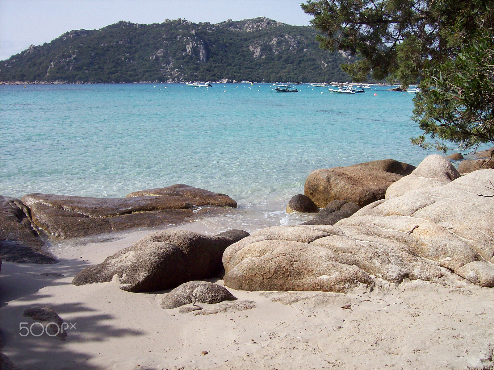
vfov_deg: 39.6
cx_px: 247
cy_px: 185
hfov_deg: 51.4
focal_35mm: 36
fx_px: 514
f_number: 4.8
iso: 80
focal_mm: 6
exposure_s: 1/730
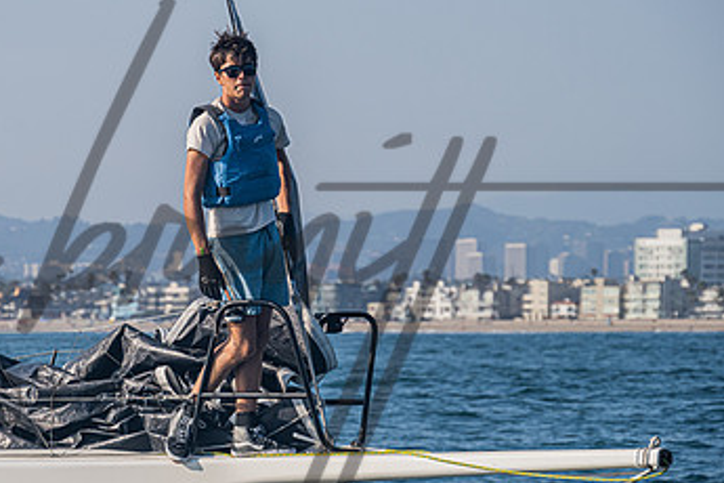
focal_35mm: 244
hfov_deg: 8.4
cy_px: 236
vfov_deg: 5.6
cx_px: 195
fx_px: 4907
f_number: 6.3
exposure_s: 1/1250
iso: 400
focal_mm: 145
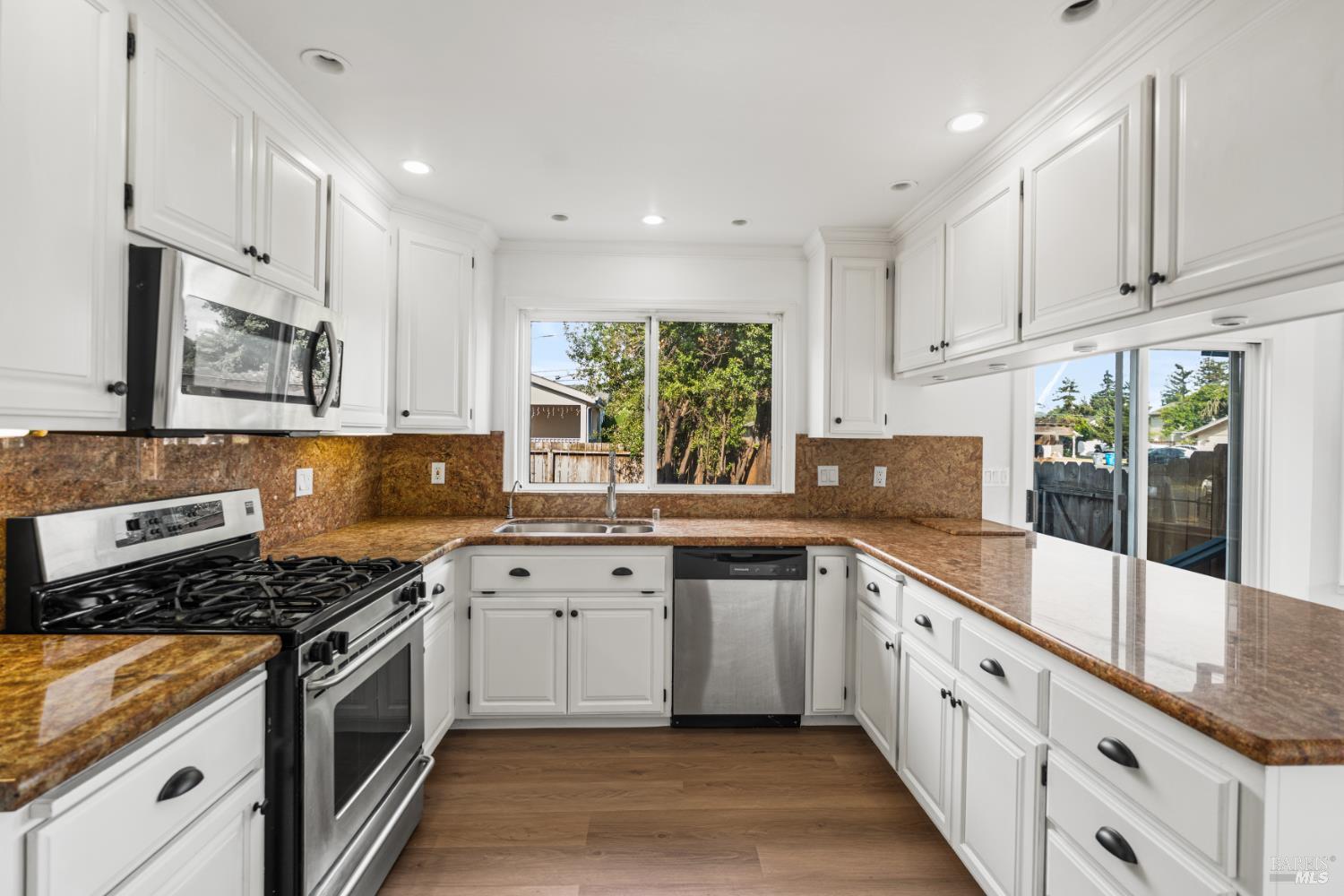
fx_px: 597
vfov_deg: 73.7
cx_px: 672
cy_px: 448
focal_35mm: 16
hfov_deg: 96.7
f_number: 4
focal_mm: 16
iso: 125
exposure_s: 1/13
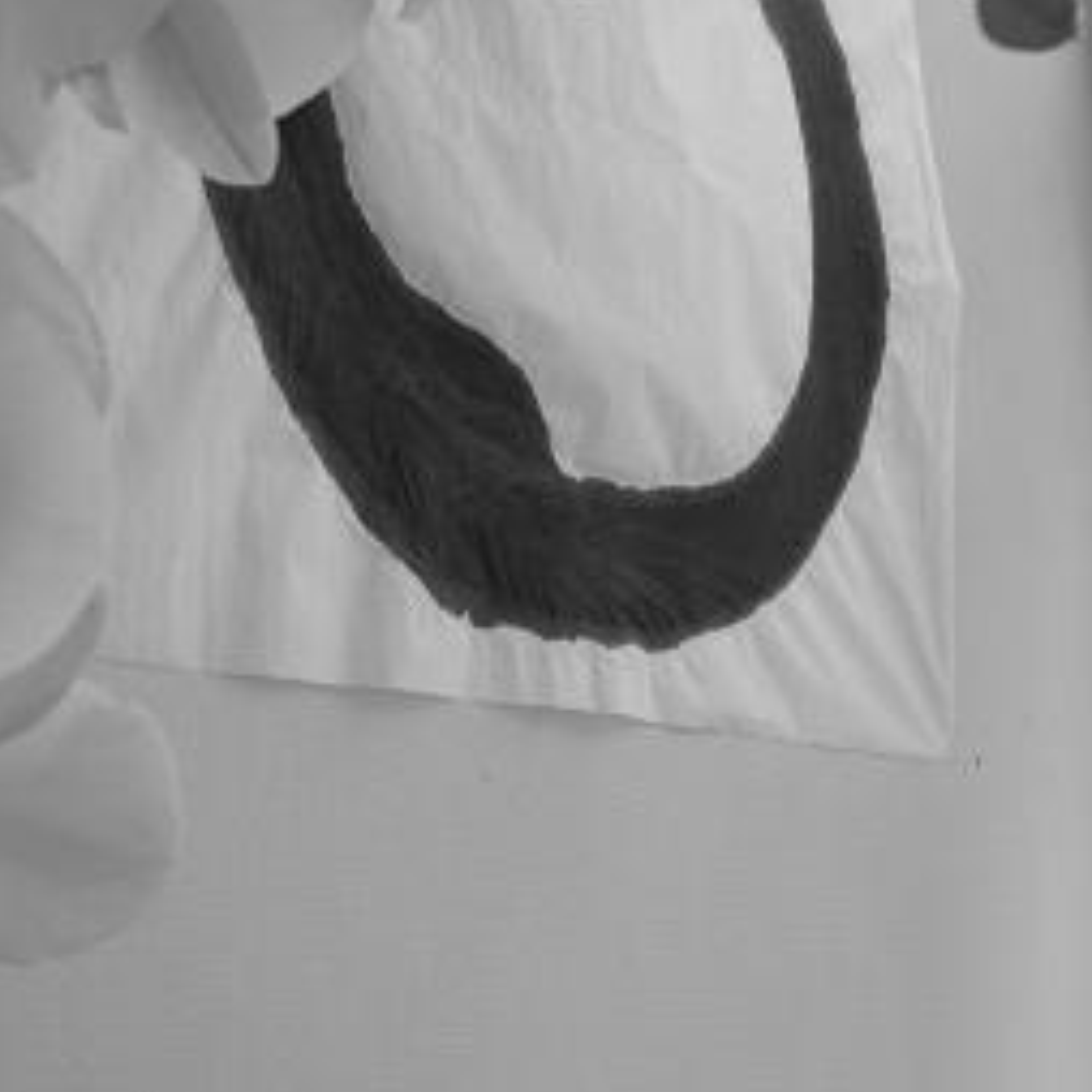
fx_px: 2320
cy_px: 464
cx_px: 337
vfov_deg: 26.5
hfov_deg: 26.3
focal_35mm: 65
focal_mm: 6.2
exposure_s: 1/60
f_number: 2.7
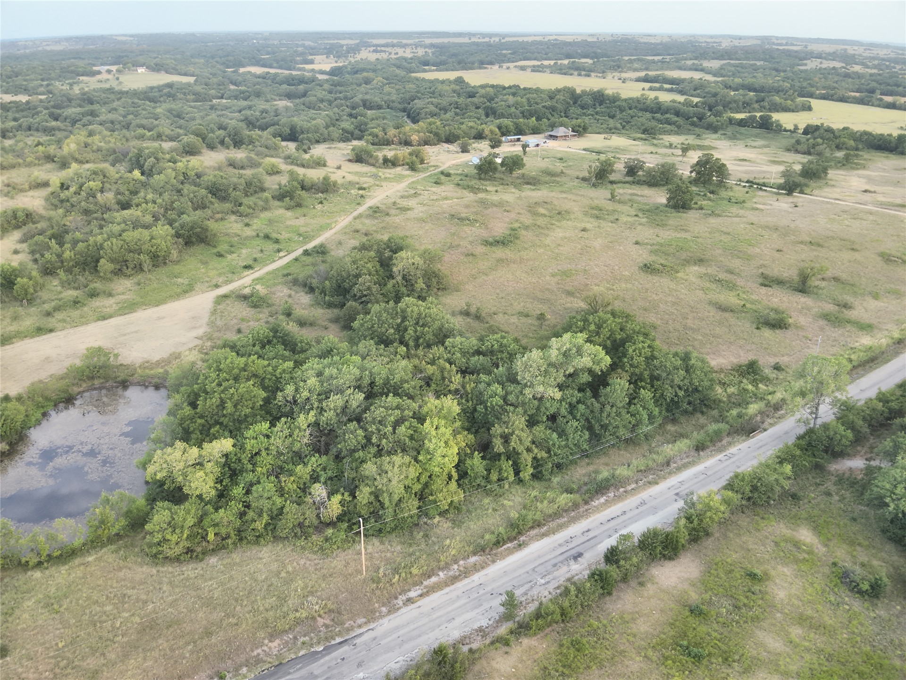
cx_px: 453
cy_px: 340
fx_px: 628
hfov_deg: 71.6
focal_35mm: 24
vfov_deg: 56.8
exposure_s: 1/100
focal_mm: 4.4
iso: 190
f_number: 2.8
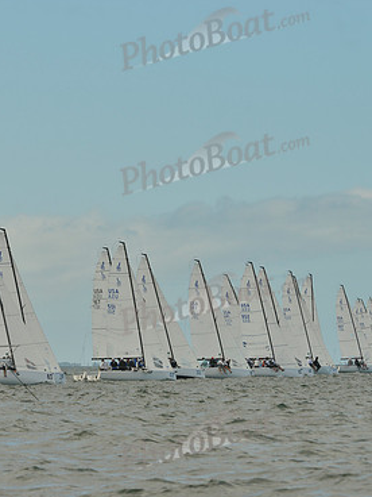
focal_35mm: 303
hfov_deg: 4.9
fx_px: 4342
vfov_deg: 6.5
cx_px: 51
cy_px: 249
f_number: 9
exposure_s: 1/800
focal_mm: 200
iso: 280
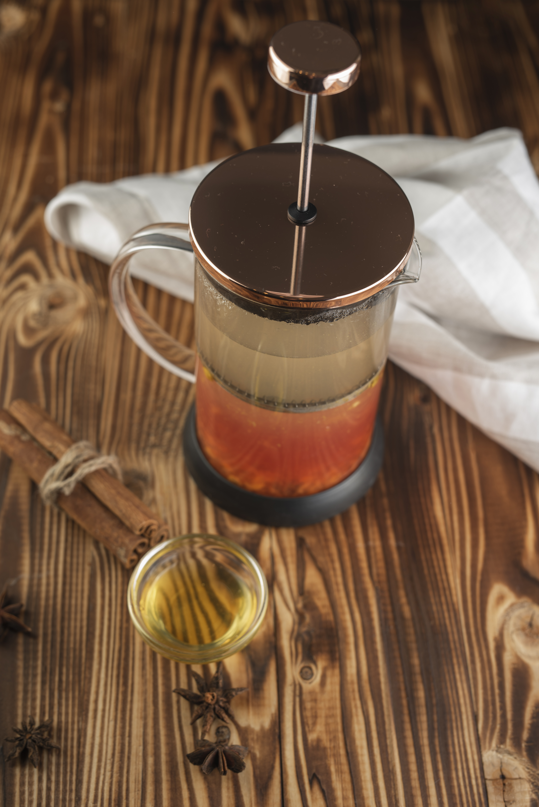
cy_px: 404
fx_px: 1122
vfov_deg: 39.6
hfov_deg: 27.0
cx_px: 270
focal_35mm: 50
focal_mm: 50
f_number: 5.6
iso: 50
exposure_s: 1/125
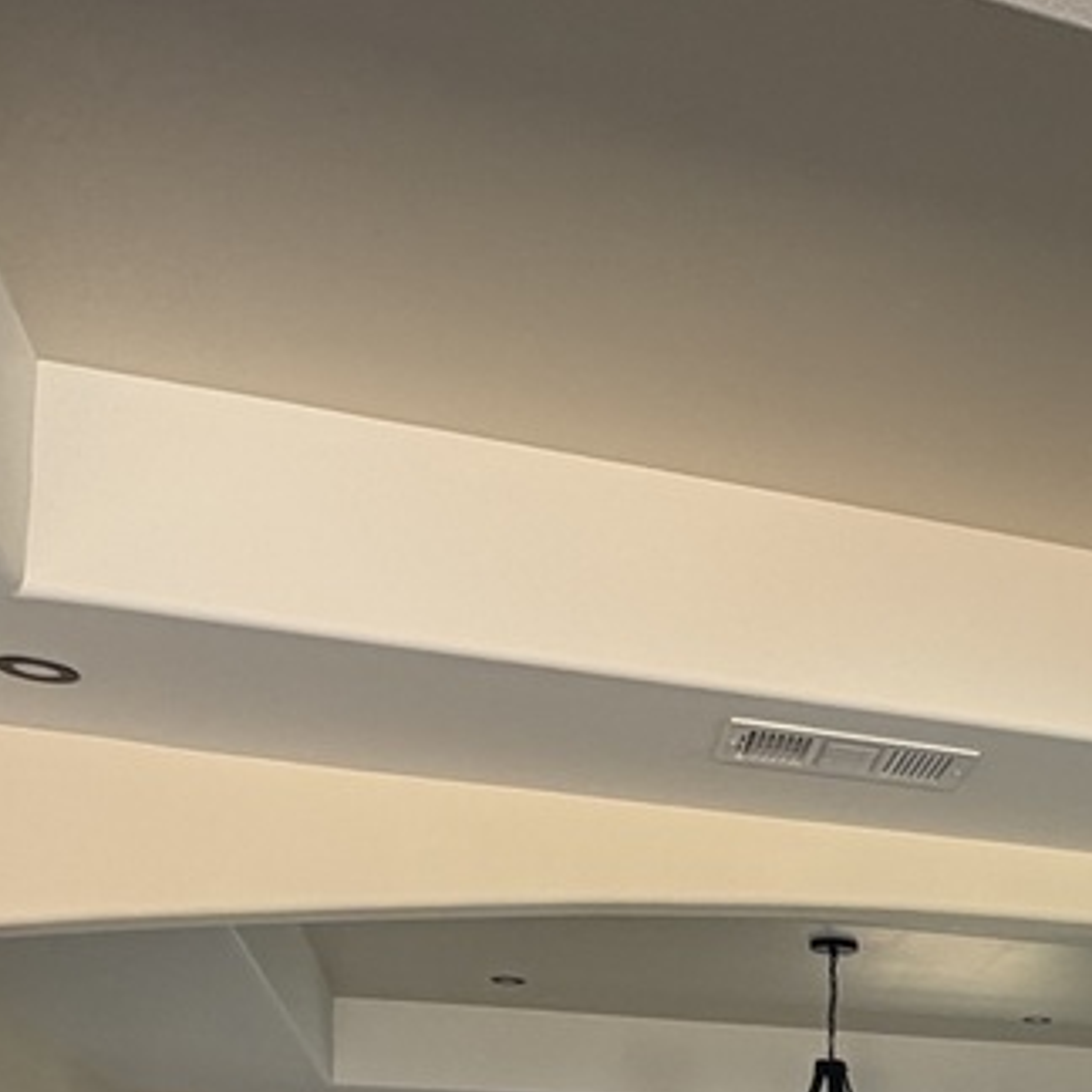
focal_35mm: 55
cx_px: 1429
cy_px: 1159
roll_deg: +0.6
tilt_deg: +7.1
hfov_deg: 26.3
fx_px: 1963
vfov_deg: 28.6
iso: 125
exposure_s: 1/121
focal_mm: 2.22
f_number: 2.2
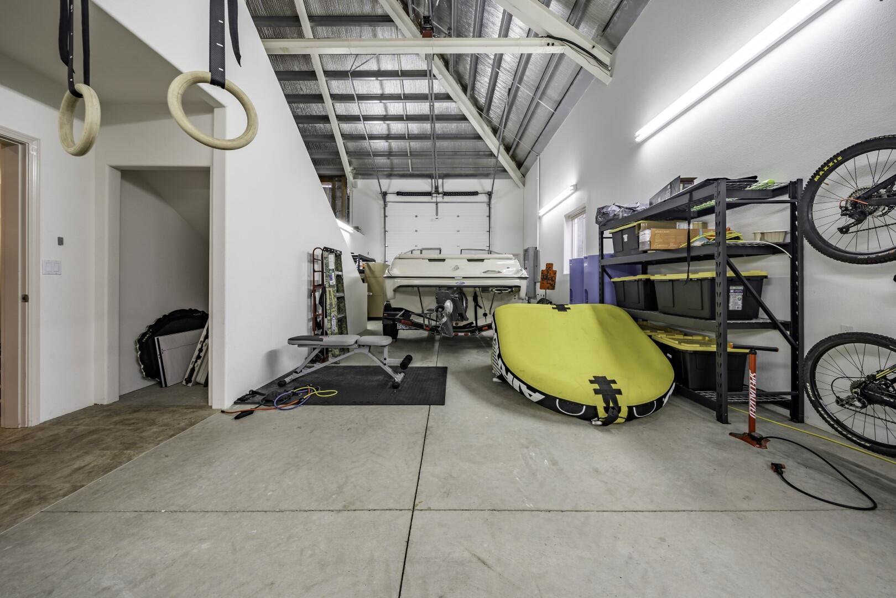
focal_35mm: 12
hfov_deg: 112.6
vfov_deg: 90.0
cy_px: 299
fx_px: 299
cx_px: 448
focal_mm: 12
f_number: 10
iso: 100
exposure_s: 1/13
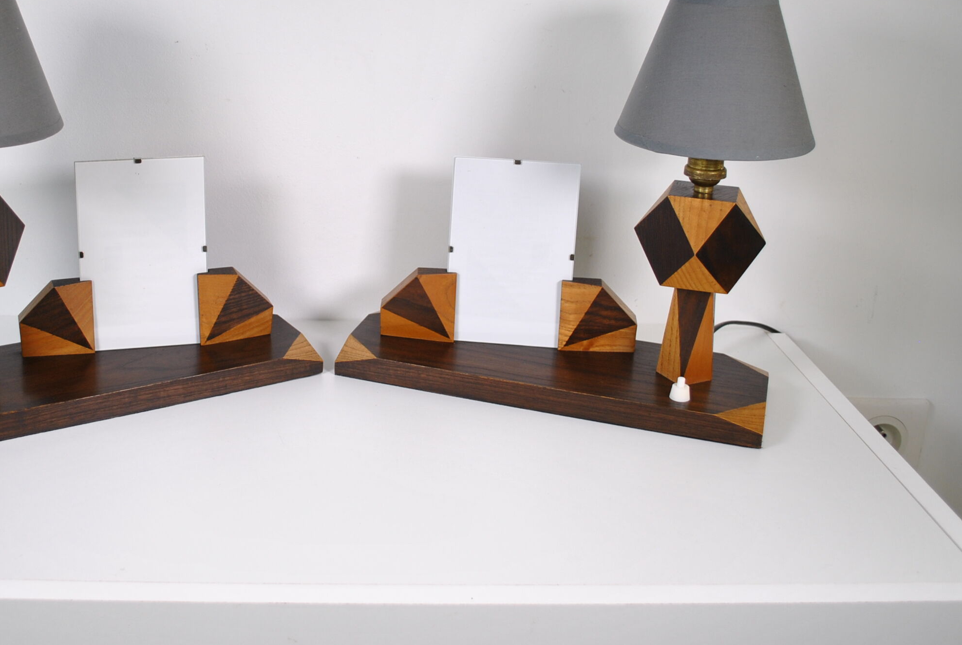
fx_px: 1178
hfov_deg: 43.8
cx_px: 322
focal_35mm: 44
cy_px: 202
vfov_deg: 30.4
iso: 200
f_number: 4.5
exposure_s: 1/200
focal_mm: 20
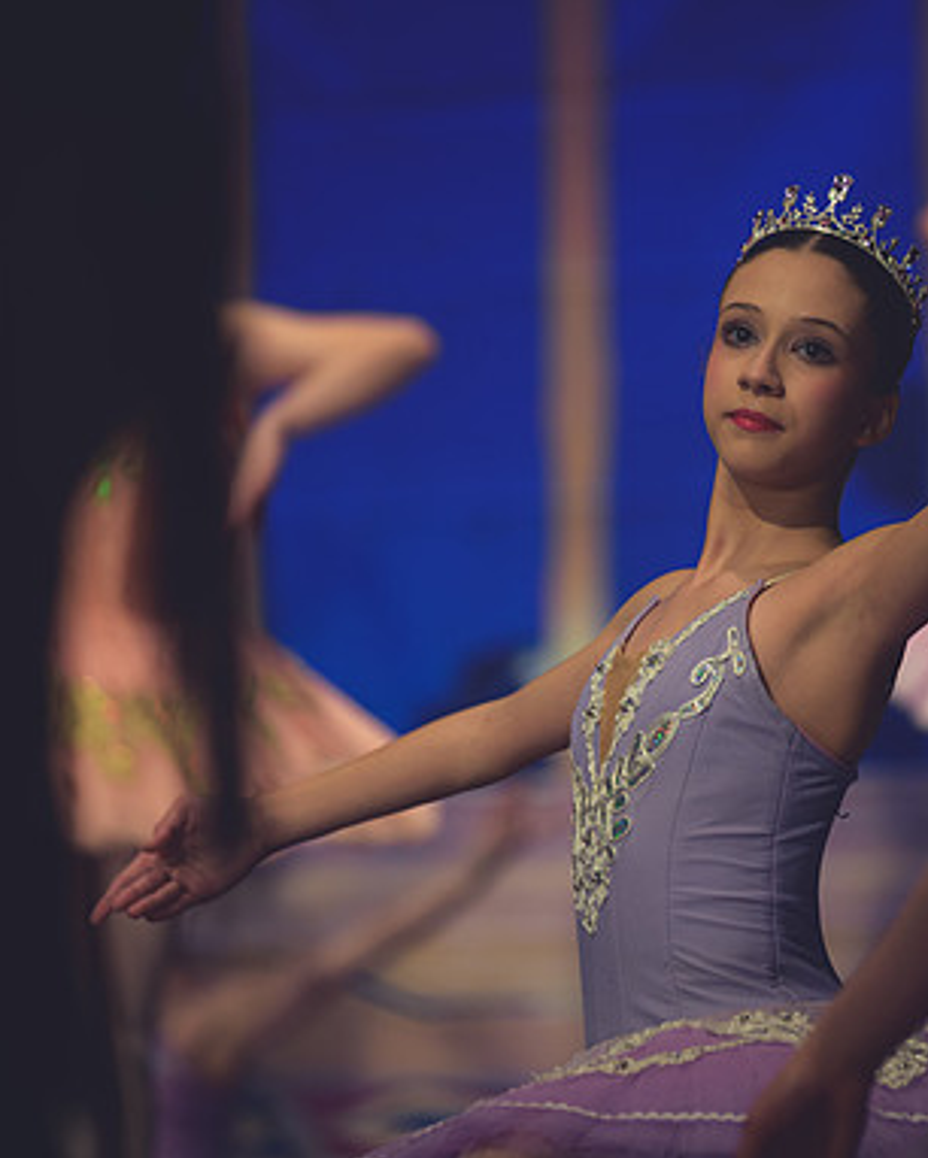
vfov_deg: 6.8
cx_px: 670
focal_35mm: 285
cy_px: 584
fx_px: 9777
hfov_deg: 5.4
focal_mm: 200
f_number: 2.8
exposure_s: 1/320
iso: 900
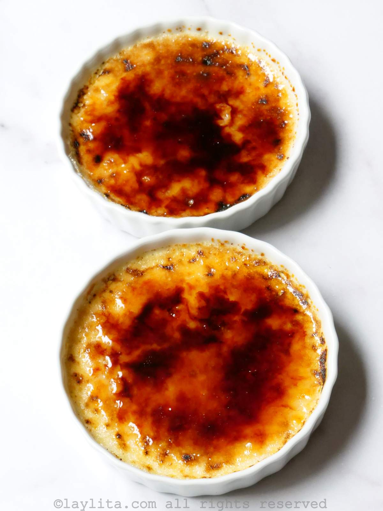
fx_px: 1357
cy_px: 256
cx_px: 192
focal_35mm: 92
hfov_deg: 16.1
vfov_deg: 21.3
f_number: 14
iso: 6400
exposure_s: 1/50
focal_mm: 46
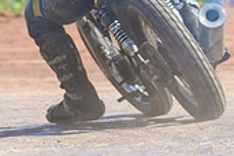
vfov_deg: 1.2
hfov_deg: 1.7
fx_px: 7754
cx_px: 353
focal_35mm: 1193
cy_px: -31
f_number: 4
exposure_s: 1/500
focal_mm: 200
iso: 100
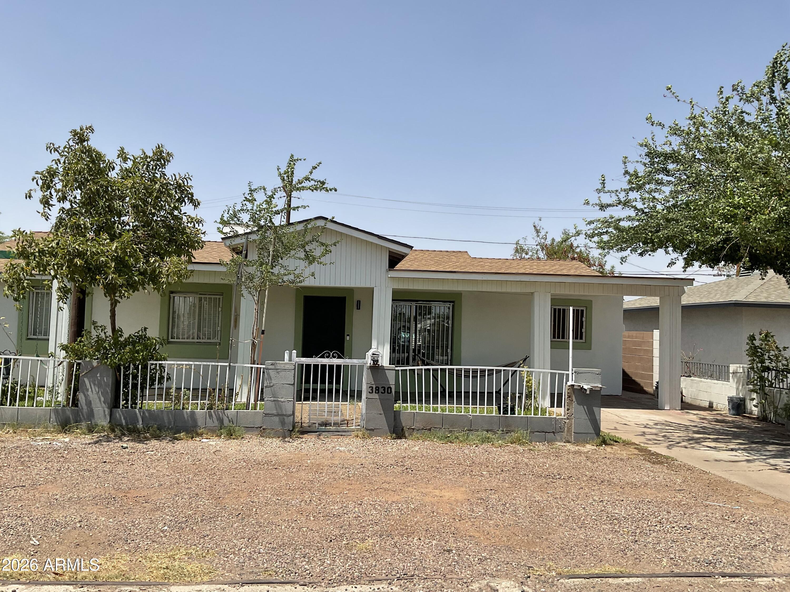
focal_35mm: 29
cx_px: 395
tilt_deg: +1.8
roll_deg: -2.0
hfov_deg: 61.7
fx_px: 662
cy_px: 296
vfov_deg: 48.2
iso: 16
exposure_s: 1/2538
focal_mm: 3
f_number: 1.8
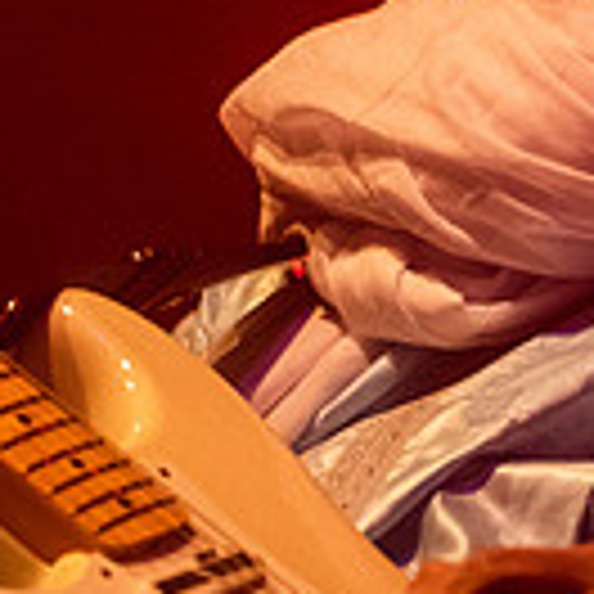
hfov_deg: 4.9
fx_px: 6989
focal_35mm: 360
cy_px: 51
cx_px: 624
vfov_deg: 4.9
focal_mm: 86
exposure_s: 1/160
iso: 2500
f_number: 3.2
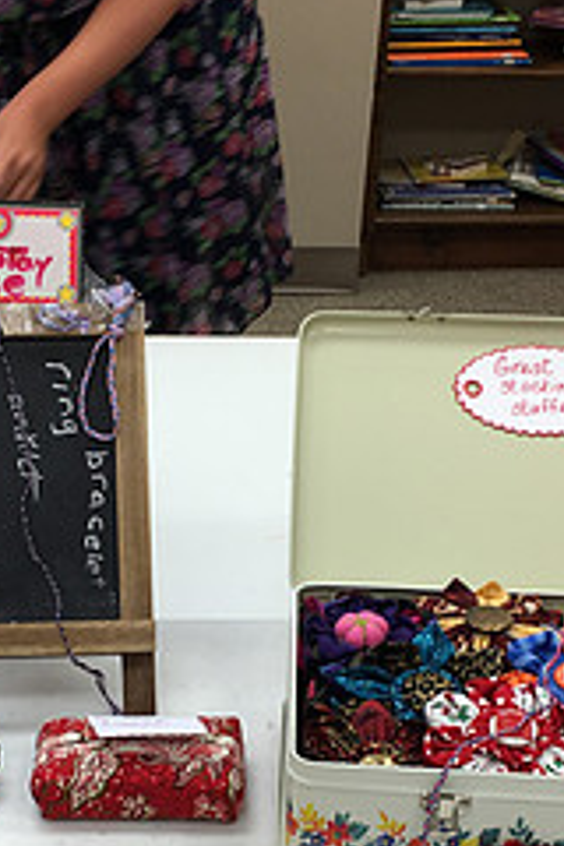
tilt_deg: -31.5
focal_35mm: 73
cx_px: 236
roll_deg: -2.2
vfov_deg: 27.3
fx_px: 1715
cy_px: 633
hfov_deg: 18.7
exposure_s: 1/60
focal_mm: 4.15
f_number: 2.2
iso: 32
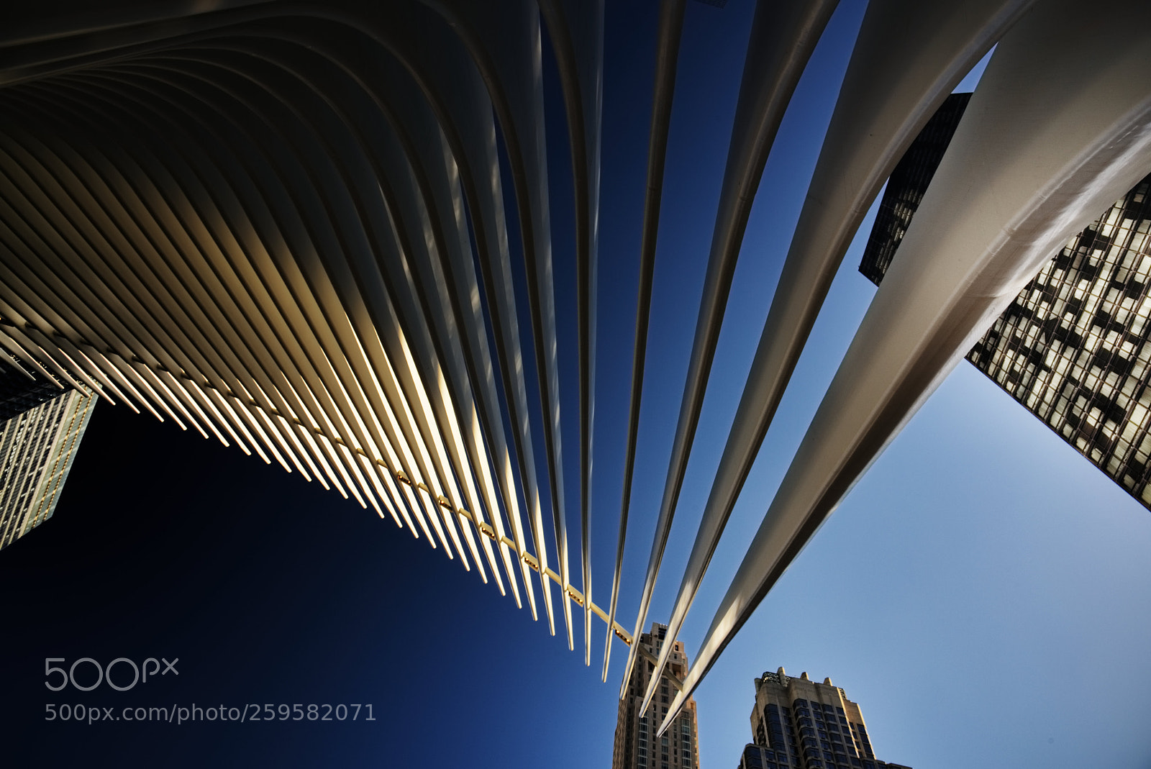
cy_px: 384
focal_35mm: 24
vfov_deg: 53.2
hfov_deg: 73.7
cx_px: 576
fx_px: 768
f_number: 11
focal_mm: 24
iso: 64
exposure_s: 1/30
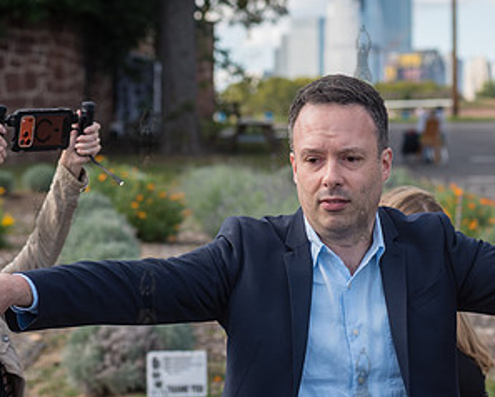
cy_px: 256
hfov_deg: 10.8
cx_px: 398
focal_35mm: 178
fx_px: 2609
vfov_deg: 8.7
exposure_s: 1/400
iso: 250
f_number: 5
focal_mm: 86
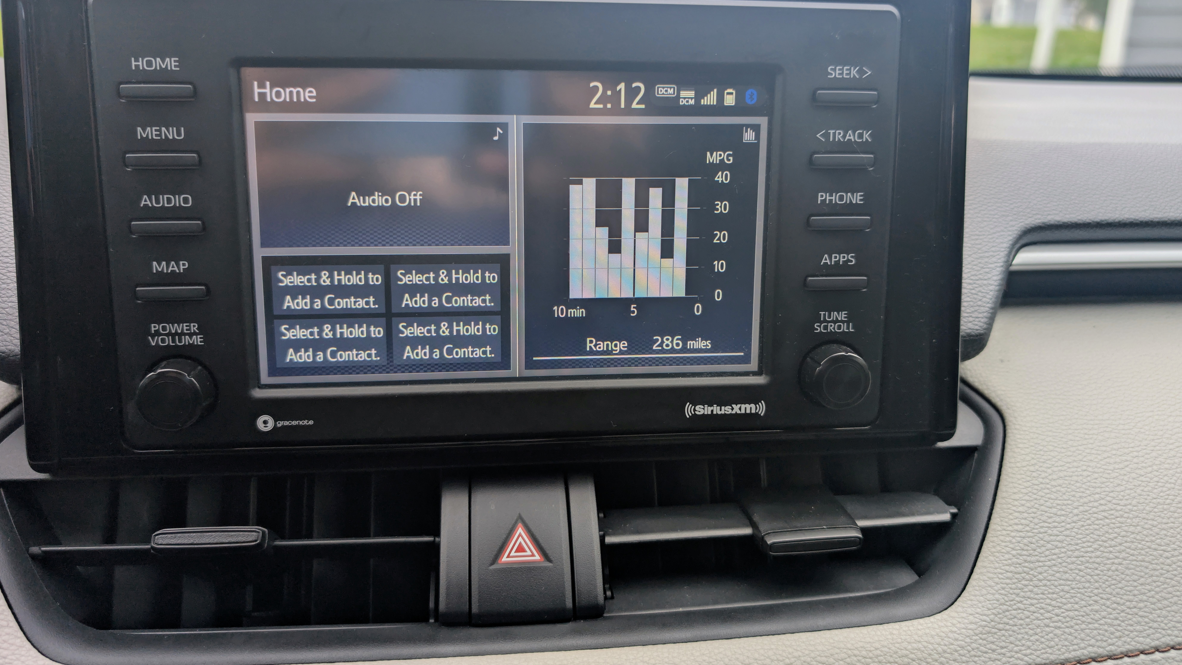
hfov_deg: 69.9
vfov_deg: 42.8
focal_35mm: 27
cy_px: 293
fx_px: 846
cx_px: 582
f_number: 1.68
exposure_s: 1/156
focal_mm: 6.9
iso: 20
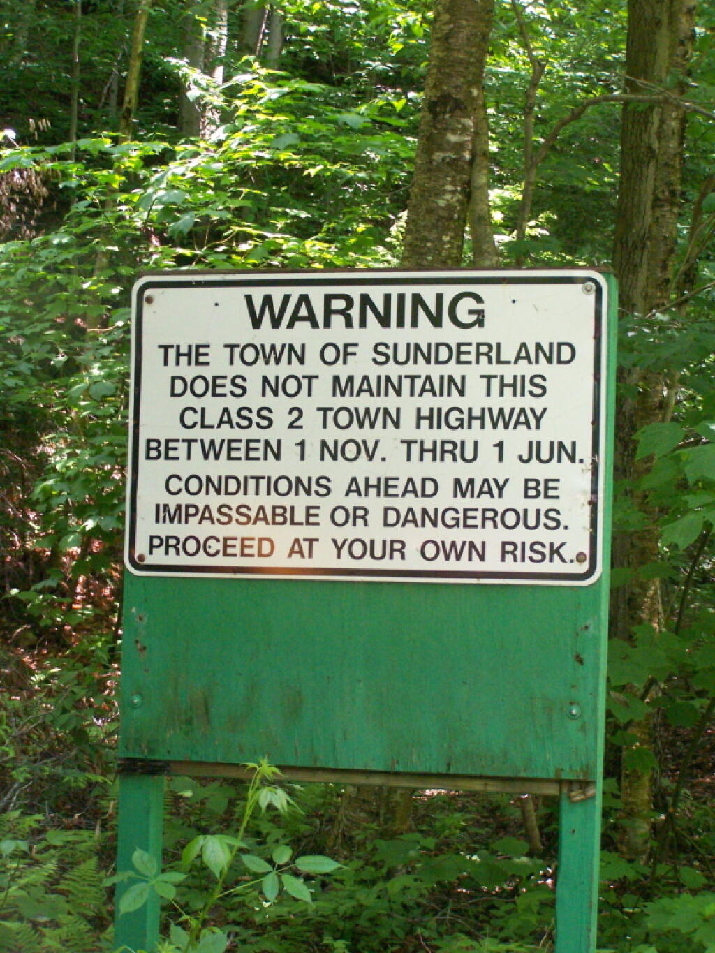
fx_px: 2065
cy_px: 476
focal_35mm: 75
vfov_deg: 26.0
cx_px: 358
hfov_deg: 19.6
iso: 400
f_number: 3.2
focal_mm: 12.4
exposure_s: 1/200
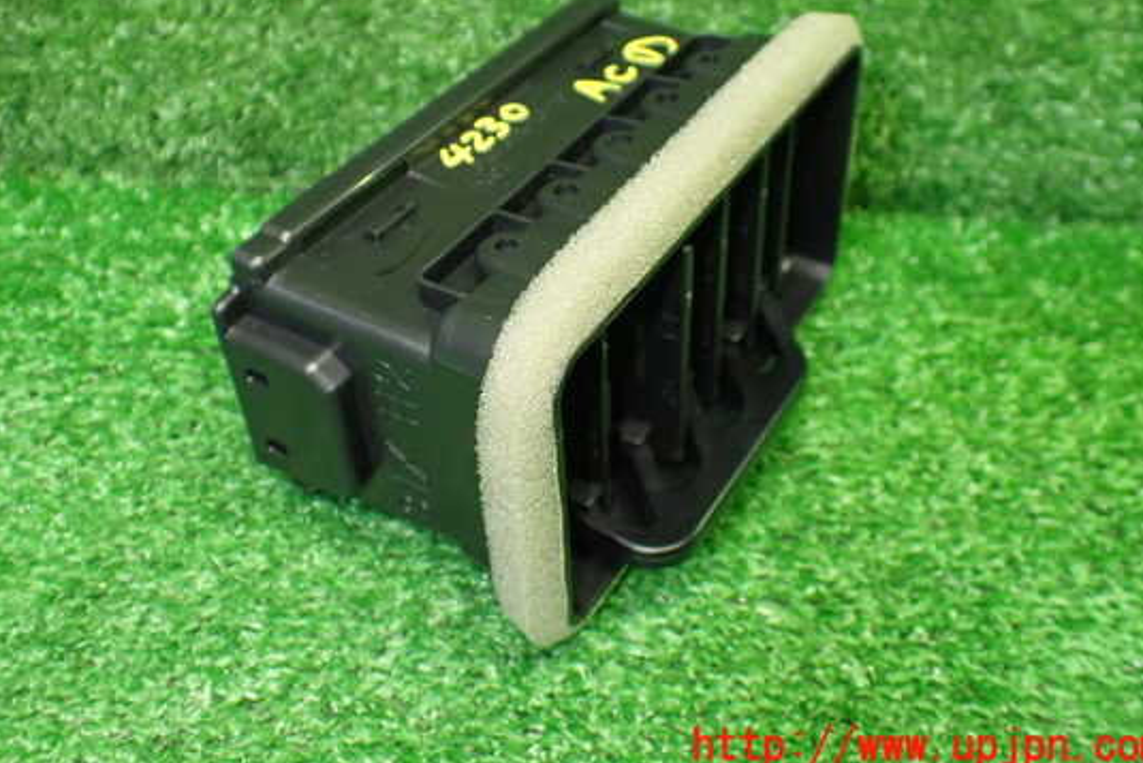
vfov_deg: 37.7
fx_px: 1111
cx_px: 534
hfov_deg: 54.4
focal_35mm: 35
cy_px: 293
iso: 800
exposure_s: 1/100
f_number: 2.3
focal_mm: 5.4
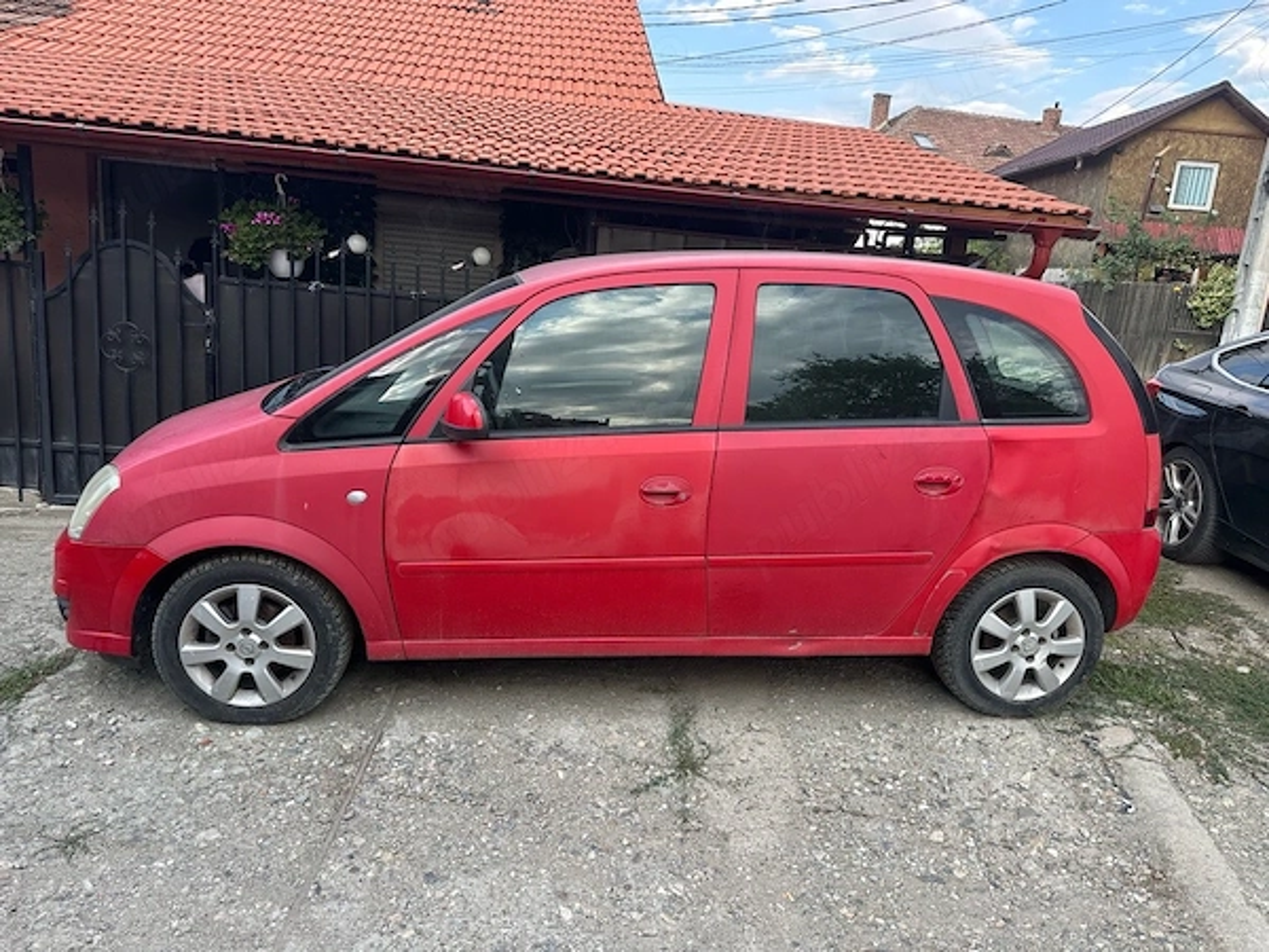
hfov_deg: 71.6
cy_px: 476
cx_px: 634
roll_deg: -4.2
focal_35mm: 24
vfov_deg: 56.8
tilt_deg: -10.5
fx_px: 880
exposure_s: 1/535
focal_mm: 6.86
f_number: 1.78
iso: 80
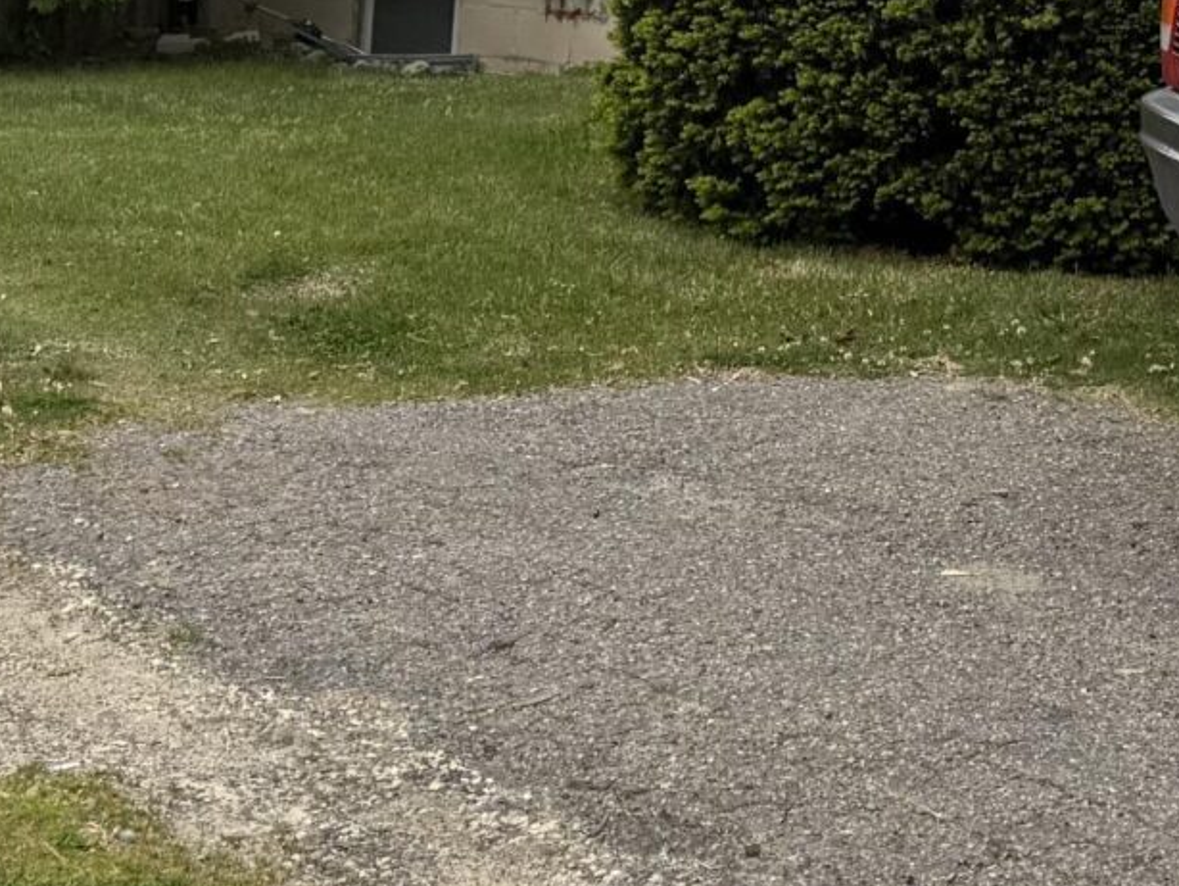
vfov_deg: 13.2
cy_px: -776
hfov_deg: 18.9
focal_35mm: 100
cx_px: 1298
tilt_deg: +9.9
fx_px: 3407
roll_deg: -0.9
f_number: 1.78
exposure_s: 1/2053
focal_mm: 6.76
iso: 80
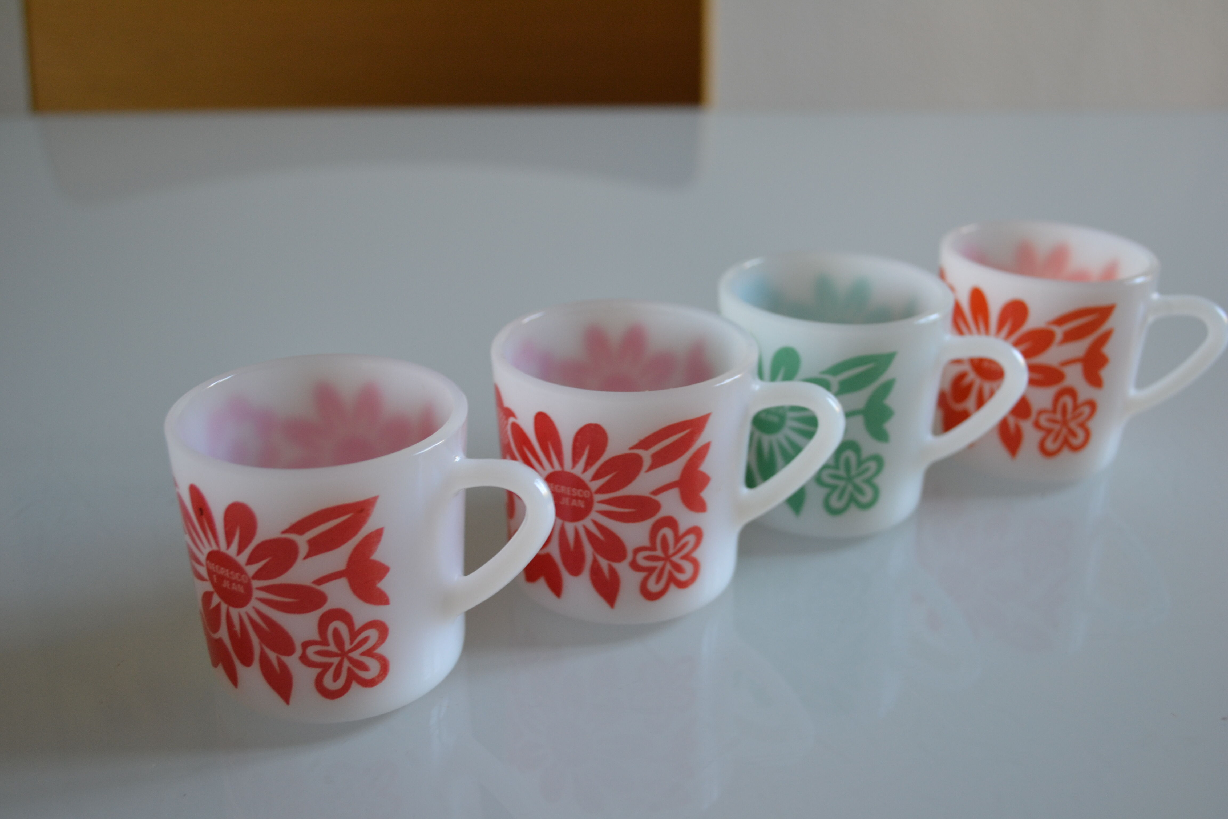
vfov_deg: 34.2
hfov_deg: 49.6
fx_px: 1330
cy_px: 410
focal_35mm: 39
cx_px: 614
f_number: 4.2
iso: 400
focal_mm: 26
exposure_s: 1/40
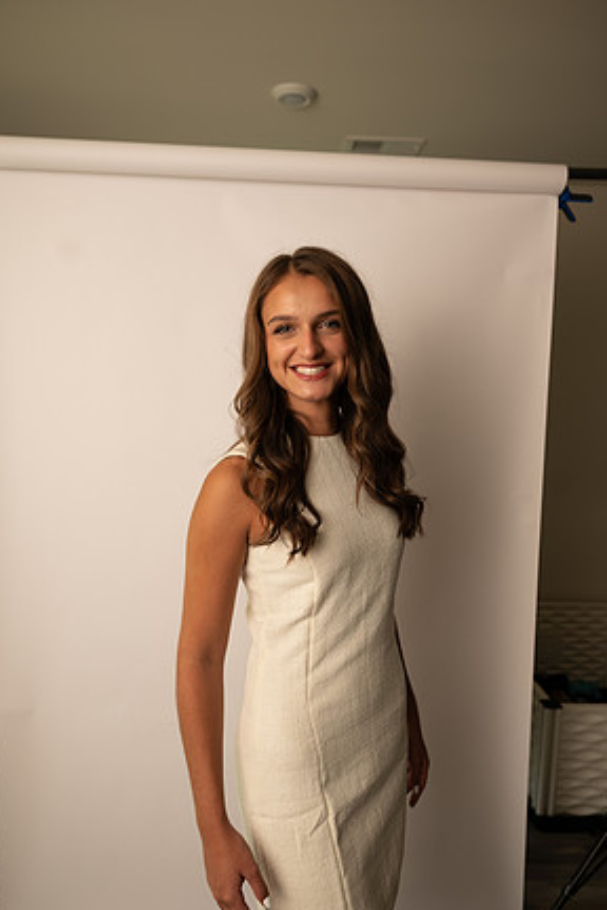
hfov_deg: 51.3
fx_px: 632
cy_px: 472
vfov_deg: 71.5
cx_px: 308
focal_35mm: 25
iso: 100
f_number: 3.2
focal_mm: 24
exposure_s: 1/160
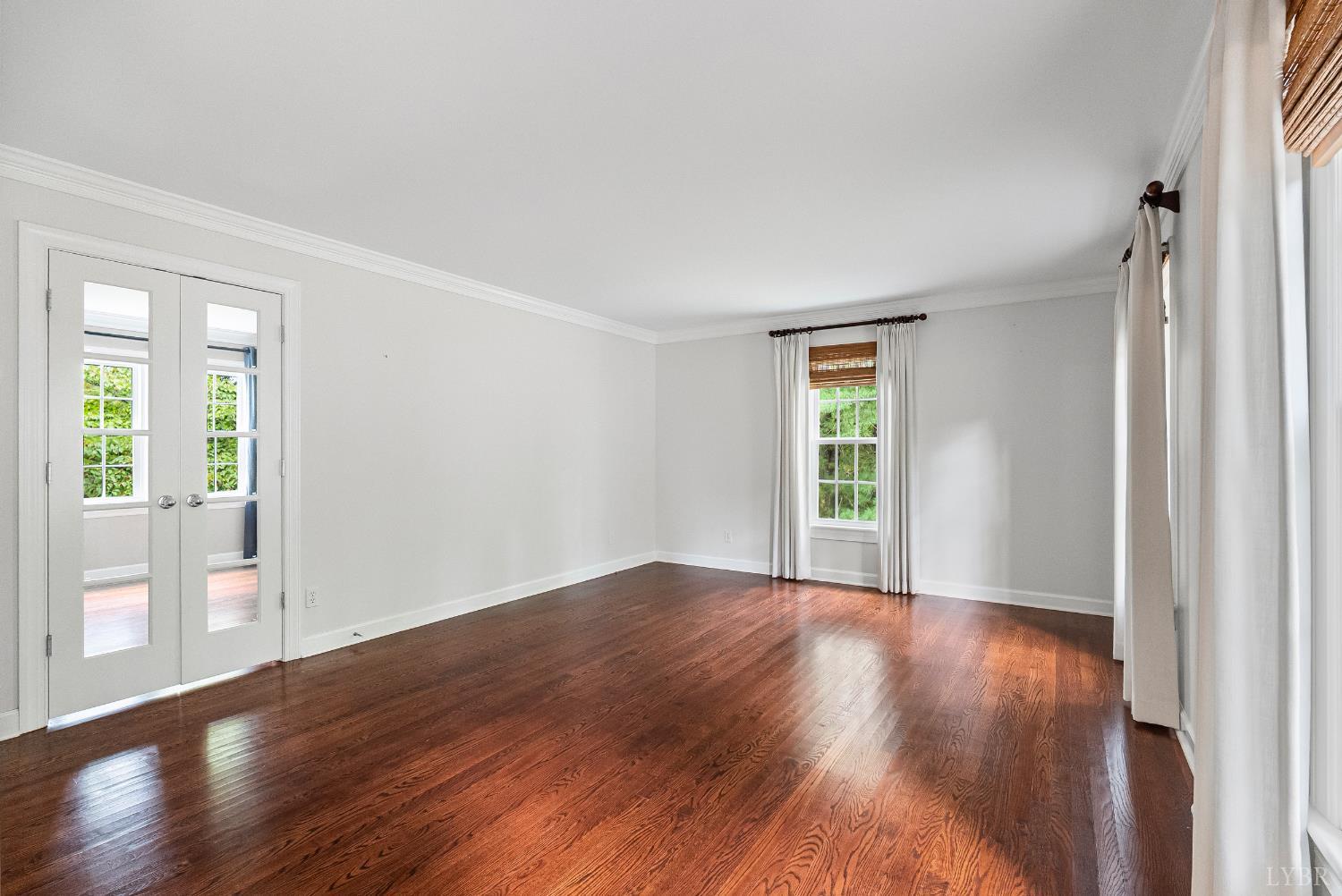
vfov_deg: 73.8
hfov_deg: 96.7
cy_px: 448
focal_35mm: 16
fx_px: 597
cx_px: 671
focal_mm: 16
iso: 2000
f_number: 8
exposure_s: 1/3
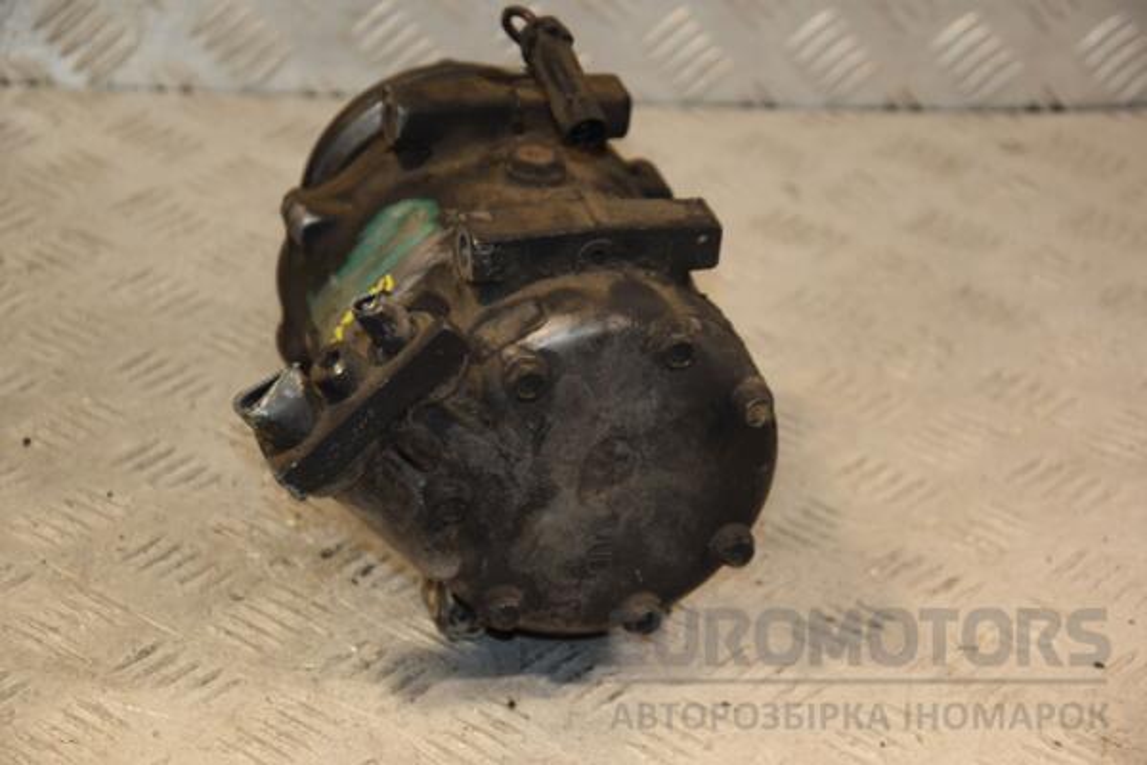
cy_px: 382
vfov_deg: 11.4
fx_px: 3823
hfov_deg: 17.1
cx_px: 574
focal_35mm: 120
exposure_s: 1/160
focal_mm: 80
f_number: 5.3
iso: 800
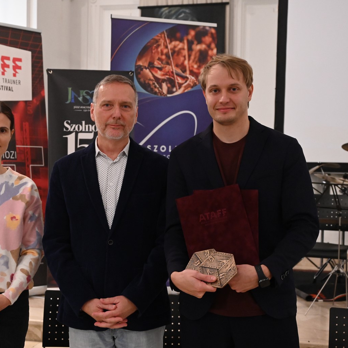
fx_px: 660
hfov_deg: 29.3
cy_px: 171
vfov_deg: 29.6
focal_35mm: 58
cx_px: 116
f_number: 4
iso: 6400
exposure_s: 1/160
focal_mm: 44
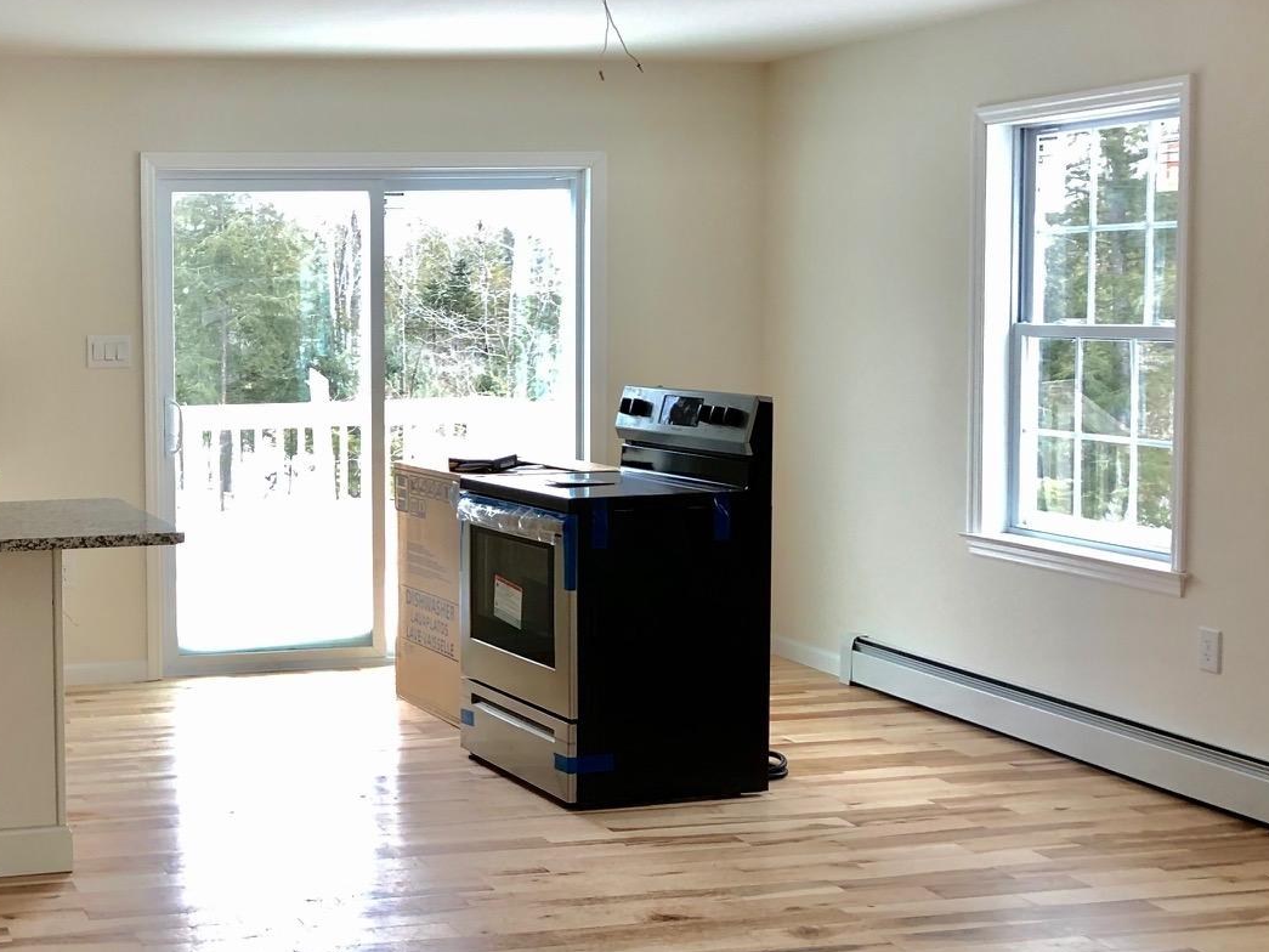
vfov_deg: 27.0
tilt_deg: -4.1
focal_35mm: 54
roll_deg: +0.8
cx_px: 177
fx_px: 1980
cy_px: 457
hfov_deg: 34.0
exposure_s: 1/24
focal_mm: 3.99
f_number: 1.8
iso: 32
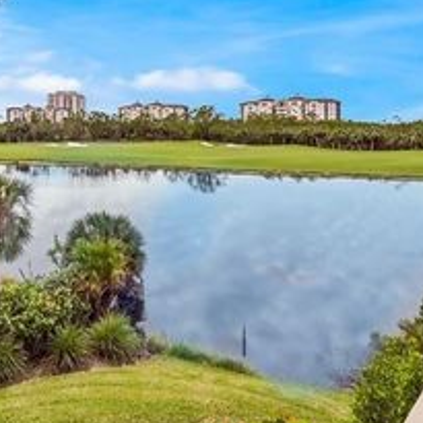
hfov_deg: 54.4
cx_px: 138
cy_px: 100
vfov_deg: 52.9
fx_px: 401
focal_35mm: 29
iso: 160
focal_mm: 14
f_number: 11
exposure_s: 1/400
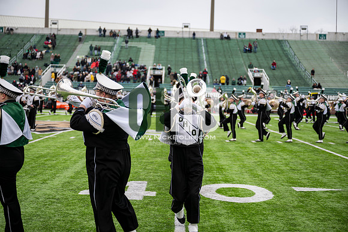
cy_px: 116
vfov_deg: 23.8
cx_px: 174
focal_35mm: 57
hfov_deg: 35.0
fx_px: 551
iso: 160
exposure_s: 1/500
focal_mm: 57
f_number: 2.8
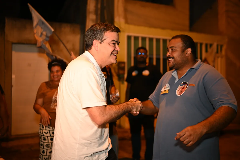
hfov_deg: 54.4
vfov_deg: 37.9
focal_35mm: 35
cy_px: 80
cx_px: 120
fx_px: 233
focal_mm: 35
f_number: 1.4
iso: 640
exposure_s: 1/200
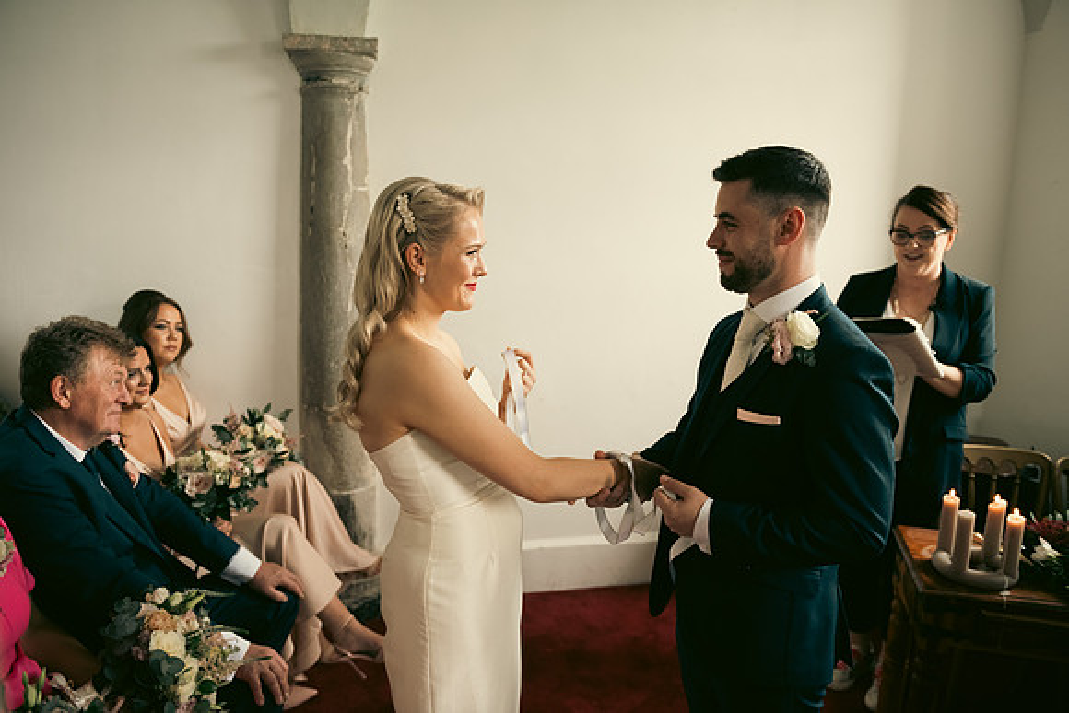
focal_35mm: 26
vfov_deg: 49.6
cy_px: 356
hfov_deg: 69.4
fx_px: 772
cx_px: 534
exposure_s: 1/160
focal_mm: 26
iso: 800
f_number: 3.5
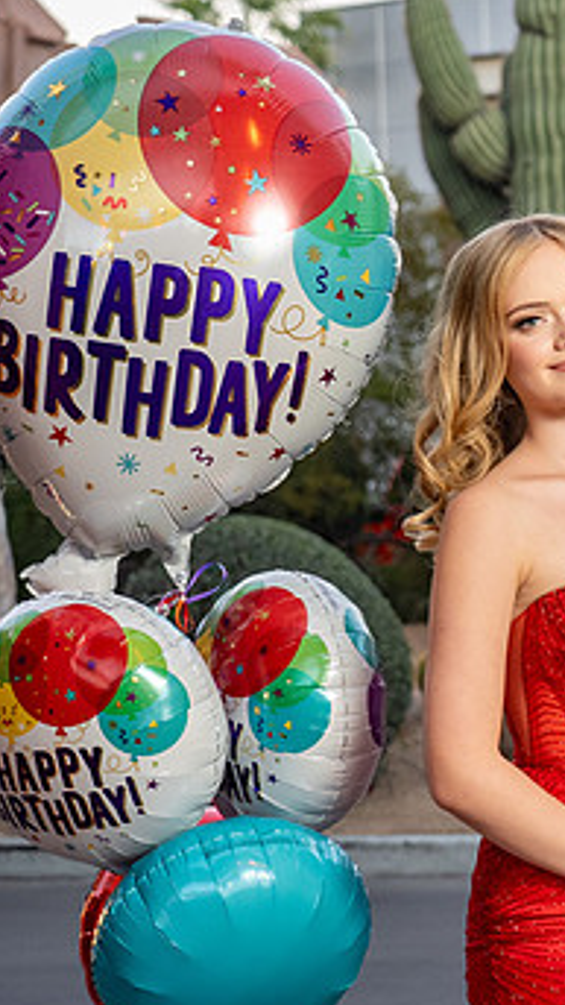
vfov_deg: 21.8
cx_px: 839
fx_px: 2609
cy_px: 501
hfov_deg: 11.8
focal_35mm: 98
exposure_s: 1/80
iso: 800
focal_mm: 50
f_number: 4
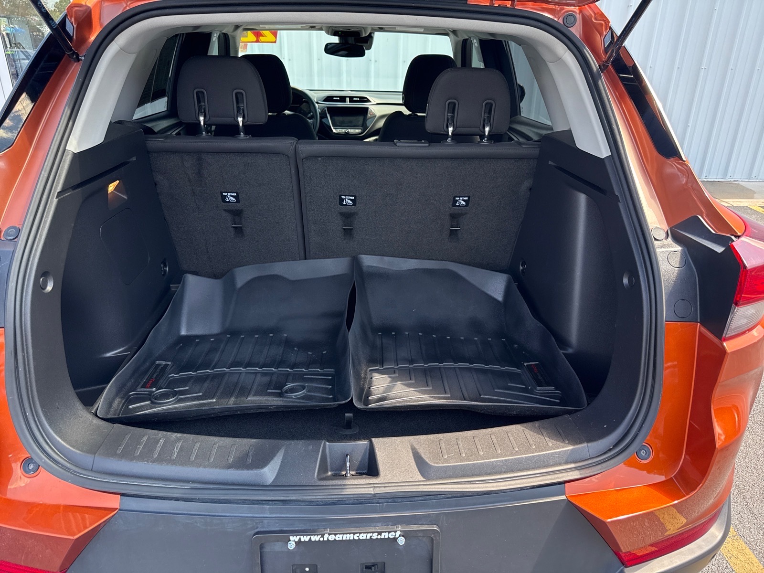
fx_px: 530
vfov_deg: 56.8
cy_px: 286
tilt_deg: -22.7
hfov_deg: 71.6
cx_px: 382
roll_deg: -0.5
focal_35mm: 24
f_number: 1.78
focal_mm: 6.76
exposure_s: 1/243
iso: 160
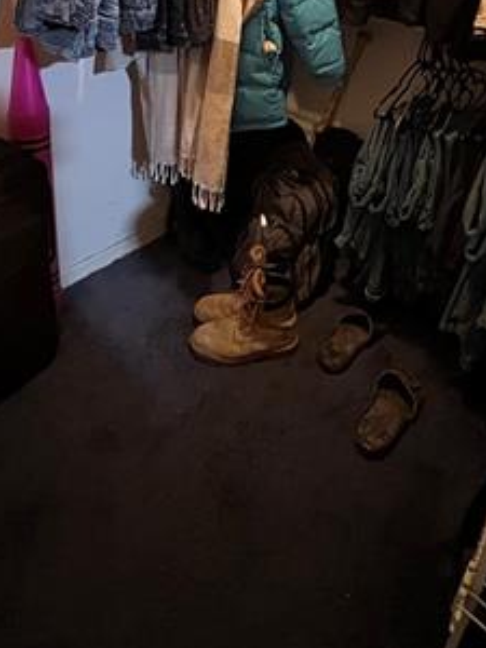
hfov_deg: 53.0
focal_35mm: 26
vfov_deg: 56.7
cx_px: 266
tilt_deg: -14.1
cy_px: 50
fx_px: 487
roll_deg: -4.0
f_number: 1.8
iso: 2000
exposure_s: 1/30
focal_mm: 1.57
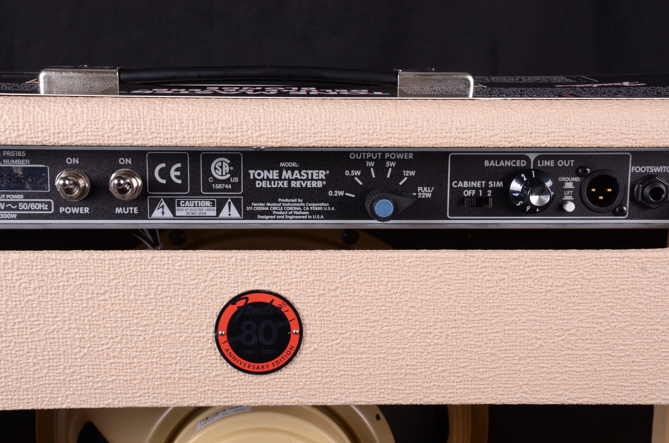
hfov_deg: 33.5
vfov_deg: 22.5
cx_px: 334
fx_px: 1113
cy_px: 222
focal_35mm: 60
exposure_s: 1/200
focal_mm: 40
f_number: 13
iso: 200
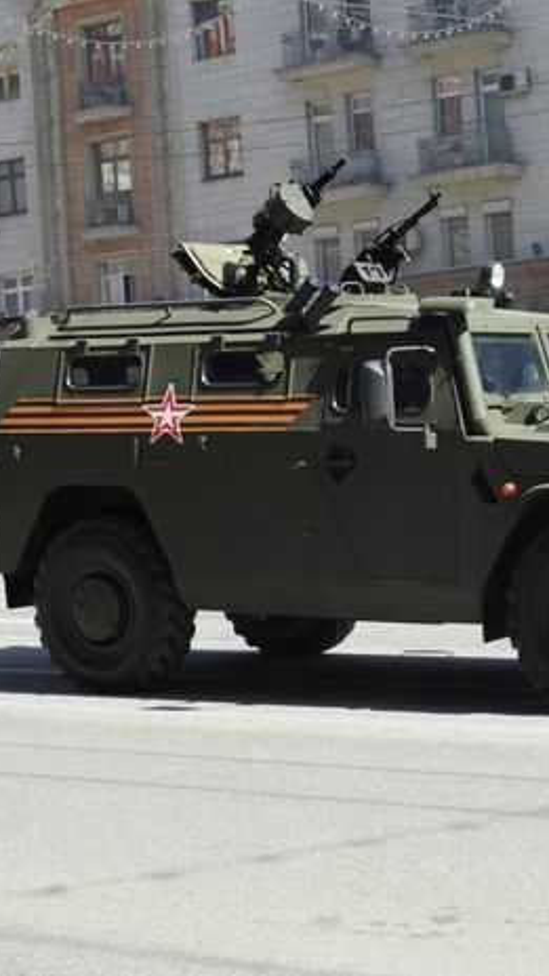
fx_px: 2044
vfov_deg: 26.8
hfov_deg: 15.2
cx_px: 416
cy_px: 488
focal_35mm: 79
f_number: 10
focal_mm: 50
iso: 250
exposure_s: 1/250
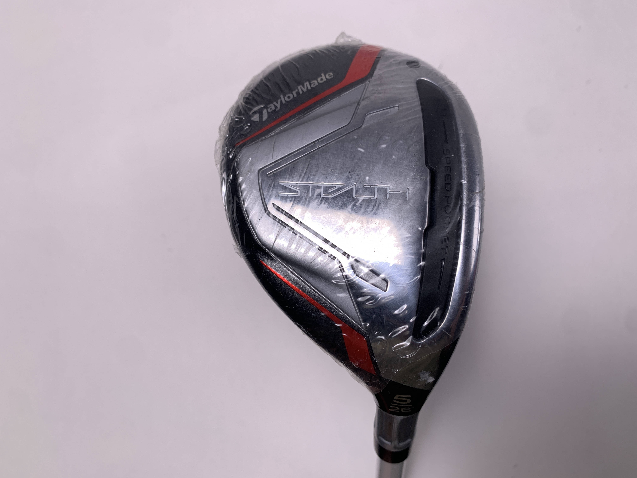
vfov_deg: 53.1
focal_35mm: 26
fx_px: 478
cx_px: 318
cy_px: 239
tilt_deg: -79.7
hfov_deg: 67.3
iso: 25
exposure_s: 1/433
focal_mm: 4.25
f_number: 1.8
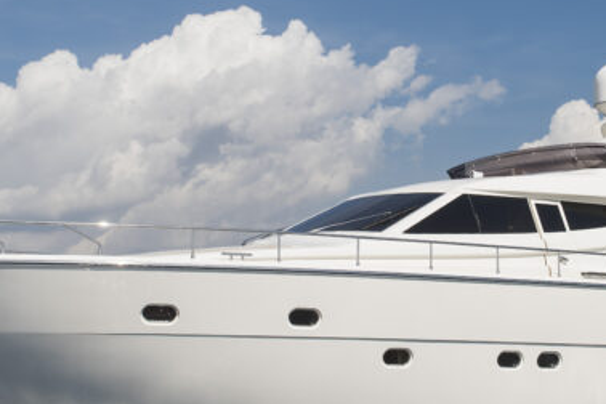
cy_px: 164
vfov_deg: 18.4
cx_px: 404
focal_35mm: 74
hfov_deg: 27.2
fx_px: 1246
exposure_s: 1/250
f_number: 14
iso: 200
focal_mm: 28
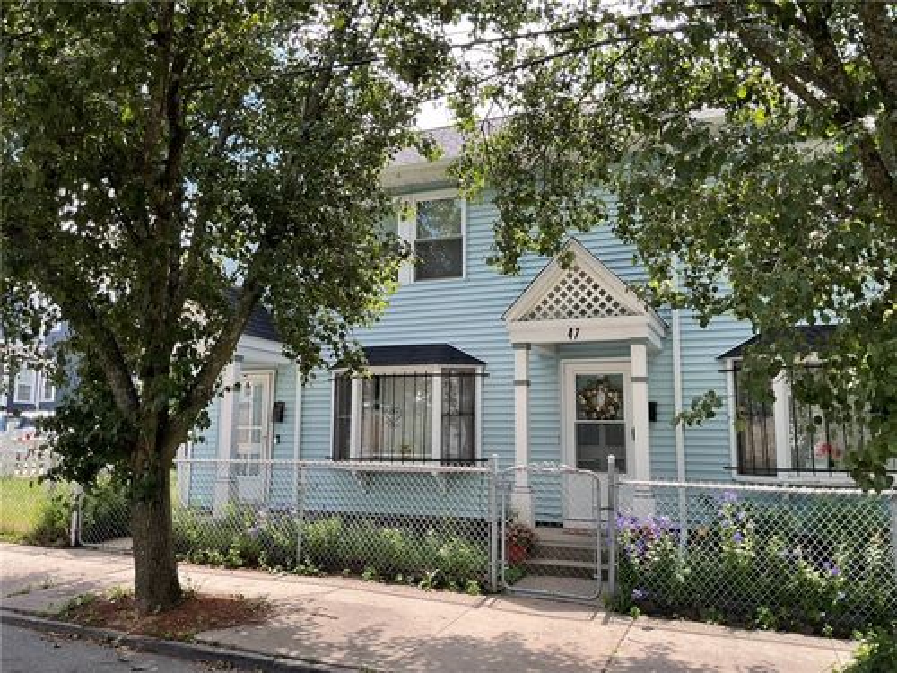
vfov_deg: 48.2
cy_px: 336
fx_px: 751
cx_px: 448
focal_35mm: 29
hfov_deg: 61.7
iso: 16
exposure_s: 1/276
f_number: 1.8
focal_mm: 3
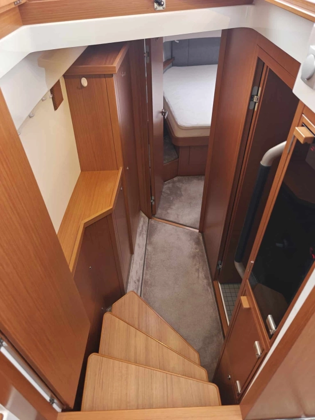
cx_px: 158
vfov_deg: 73.9
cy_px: 210
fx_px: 279
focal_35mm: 23
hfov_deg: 58.9
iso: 1000
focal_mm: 6.06
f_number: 1.6
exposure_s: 1/100
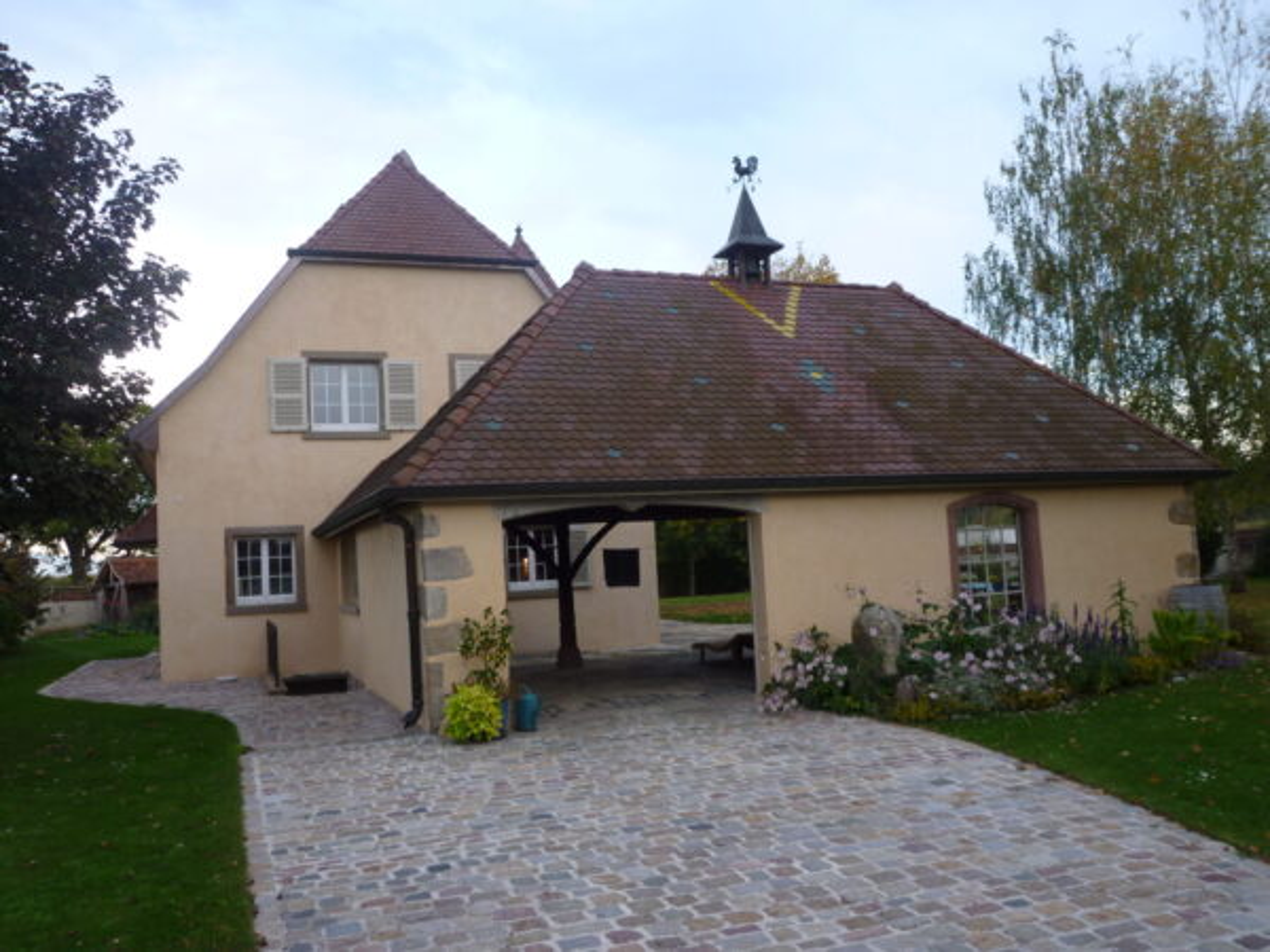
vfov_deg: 48.2
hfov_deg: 61.7
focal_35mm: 29
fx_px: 1064
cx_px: 635
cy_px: 476
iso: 80
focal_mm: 5.2
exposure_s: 1/50
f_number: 3
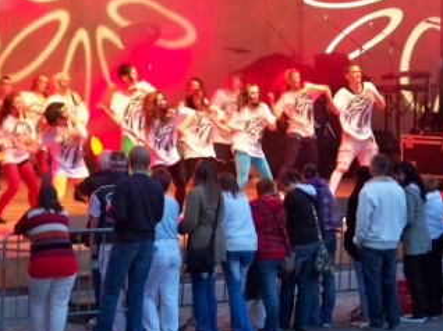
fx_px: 2506
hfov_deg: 10.1
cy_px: 139
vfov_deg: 7.6
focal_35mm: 196
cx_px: 217
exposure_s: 1/30
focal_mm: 22.2
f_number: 3.2
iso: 400
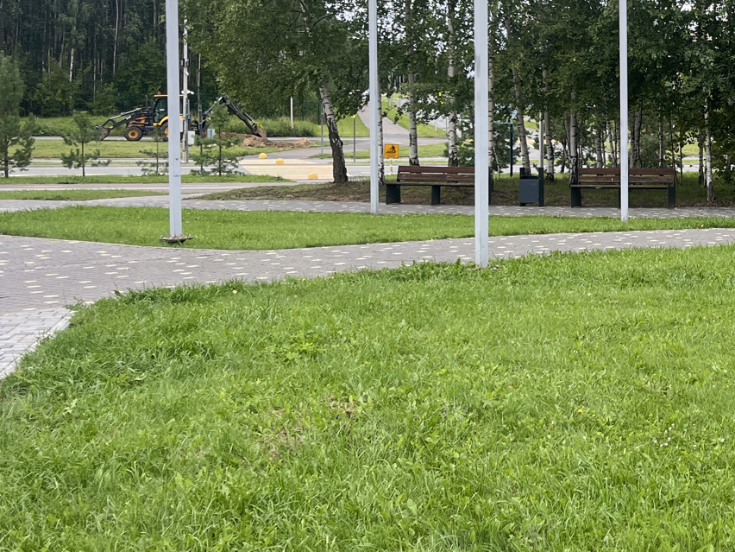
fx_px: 1295
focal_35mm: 61
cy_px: 121
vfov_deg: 23.7
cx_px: 789
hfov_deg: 29.0
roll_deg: +0.5
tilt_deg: -0.3
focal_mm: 5.1
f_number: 1.6
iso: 50
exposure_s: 1/684
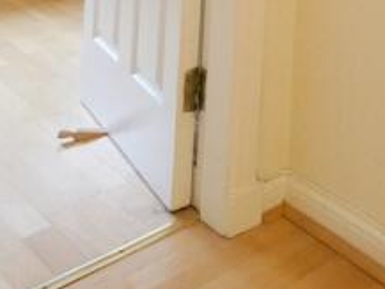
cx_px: 506
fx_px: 734
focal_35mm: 66
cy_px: -258
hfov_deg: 25.2
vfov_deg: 17.3
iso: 2000
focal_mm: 7
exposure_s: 1/60
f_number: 4
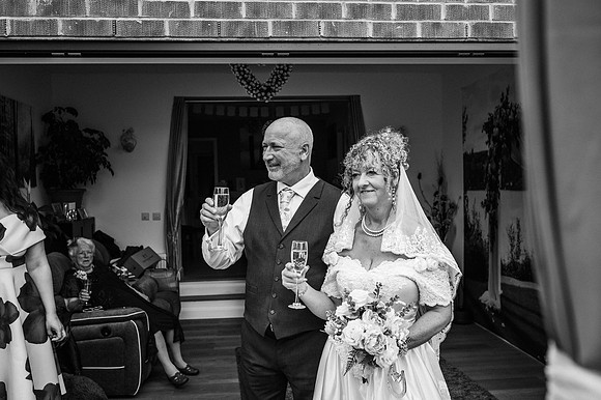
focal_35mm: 35
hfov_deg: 54.5
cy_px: 200
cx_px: 300
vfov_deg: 37.8
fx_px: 584
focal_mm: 35
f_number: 4
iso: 100
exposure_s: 1/640
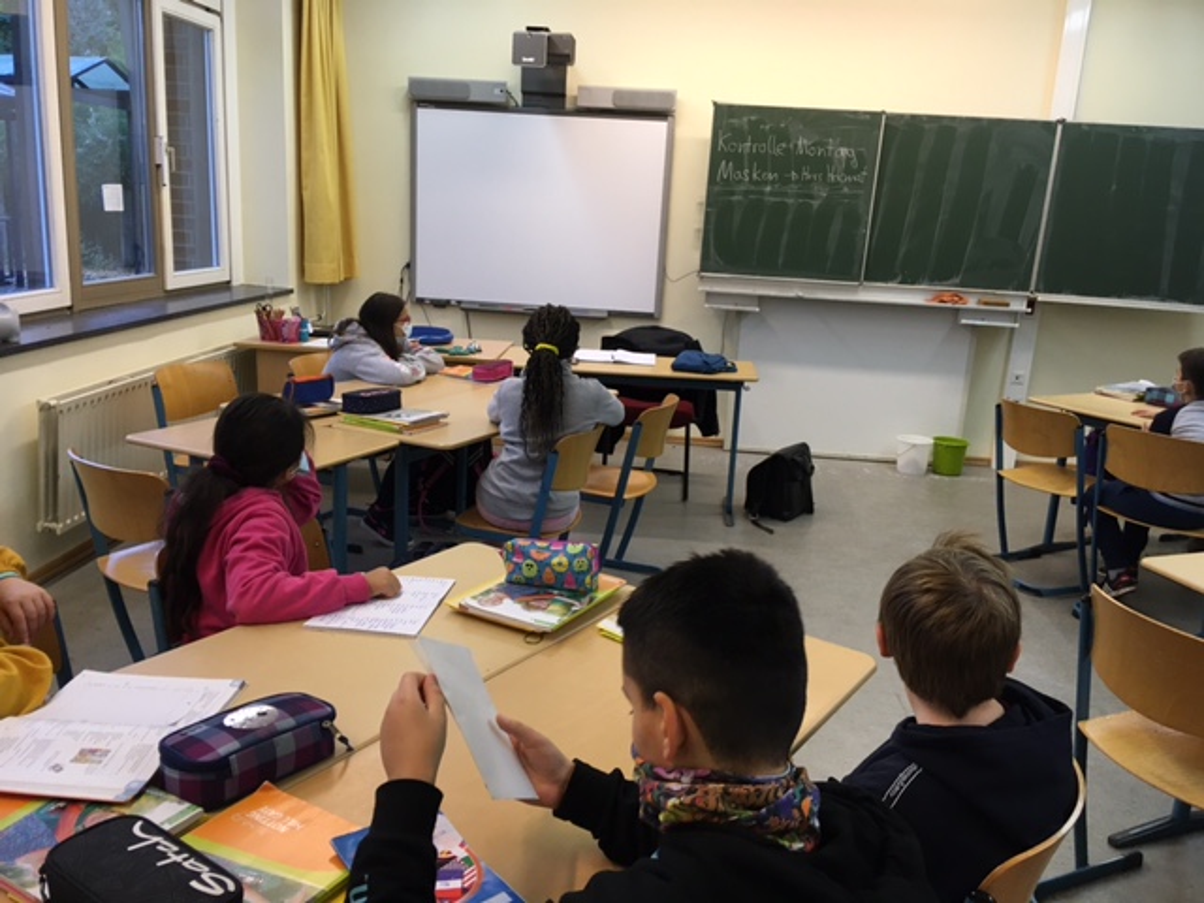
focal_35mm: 29
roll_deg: -3.4
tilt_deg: -13.9
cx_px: 602
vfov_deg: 48.2
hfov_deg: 61.7
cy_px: 452
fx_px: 1009
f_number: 2.2
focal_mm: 4.15
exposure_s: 1/33
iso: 50
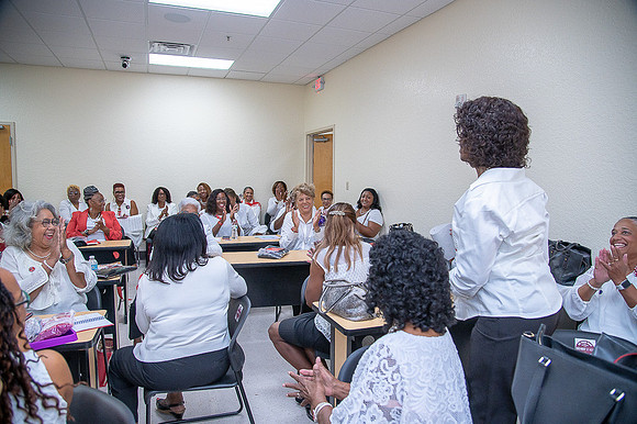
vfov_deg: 53.1
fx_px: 424
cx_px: 318
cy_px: 212
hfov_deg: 73.8
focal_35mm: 24
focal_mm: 24
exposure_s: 1/200
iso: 800
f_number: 4
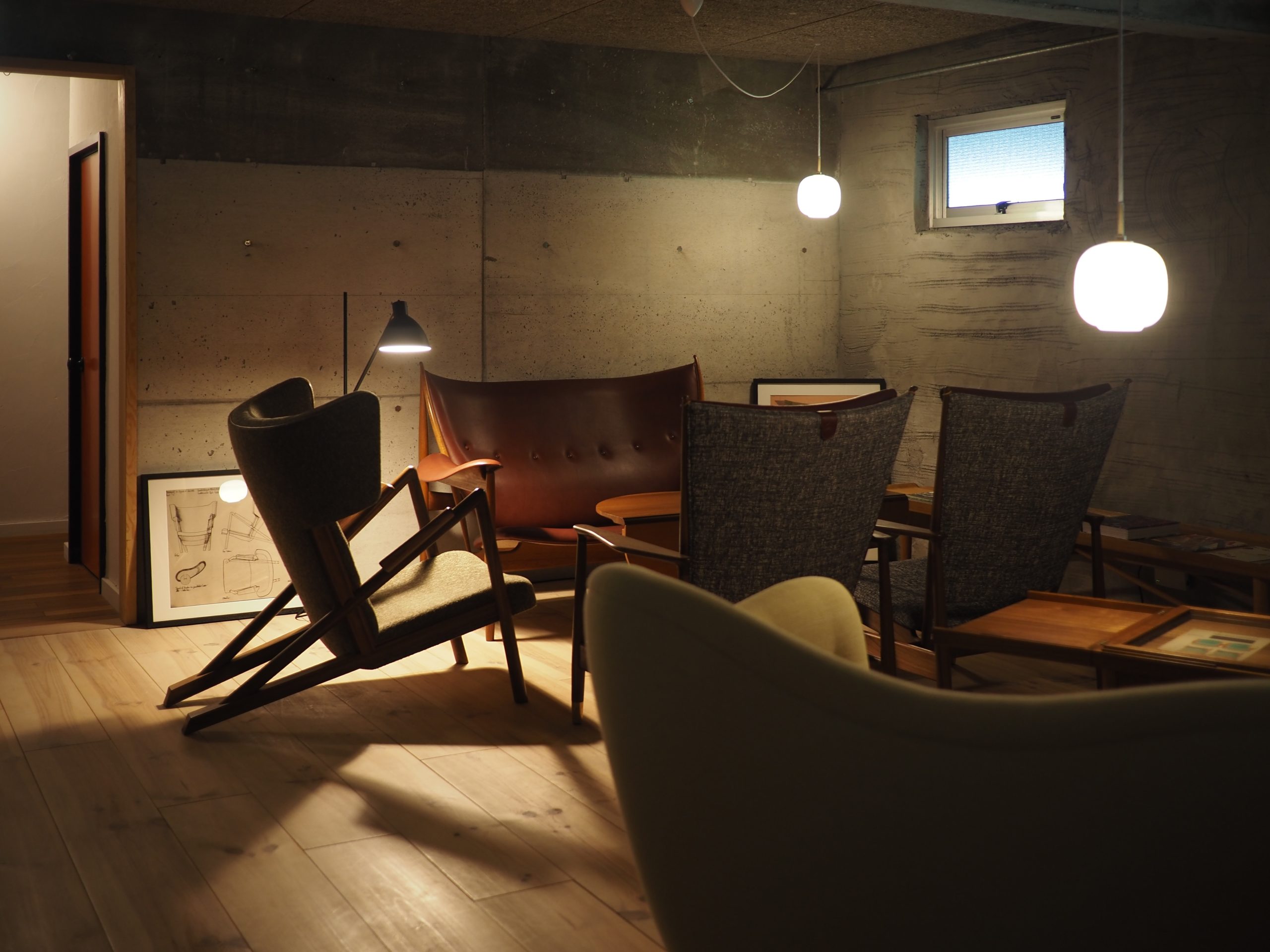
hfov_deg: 46.8
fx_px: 1468
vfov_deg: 36.0
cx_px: 635
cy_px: 476
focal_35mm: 40
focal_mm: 20
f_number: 1.7
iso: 200
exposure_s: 1/15
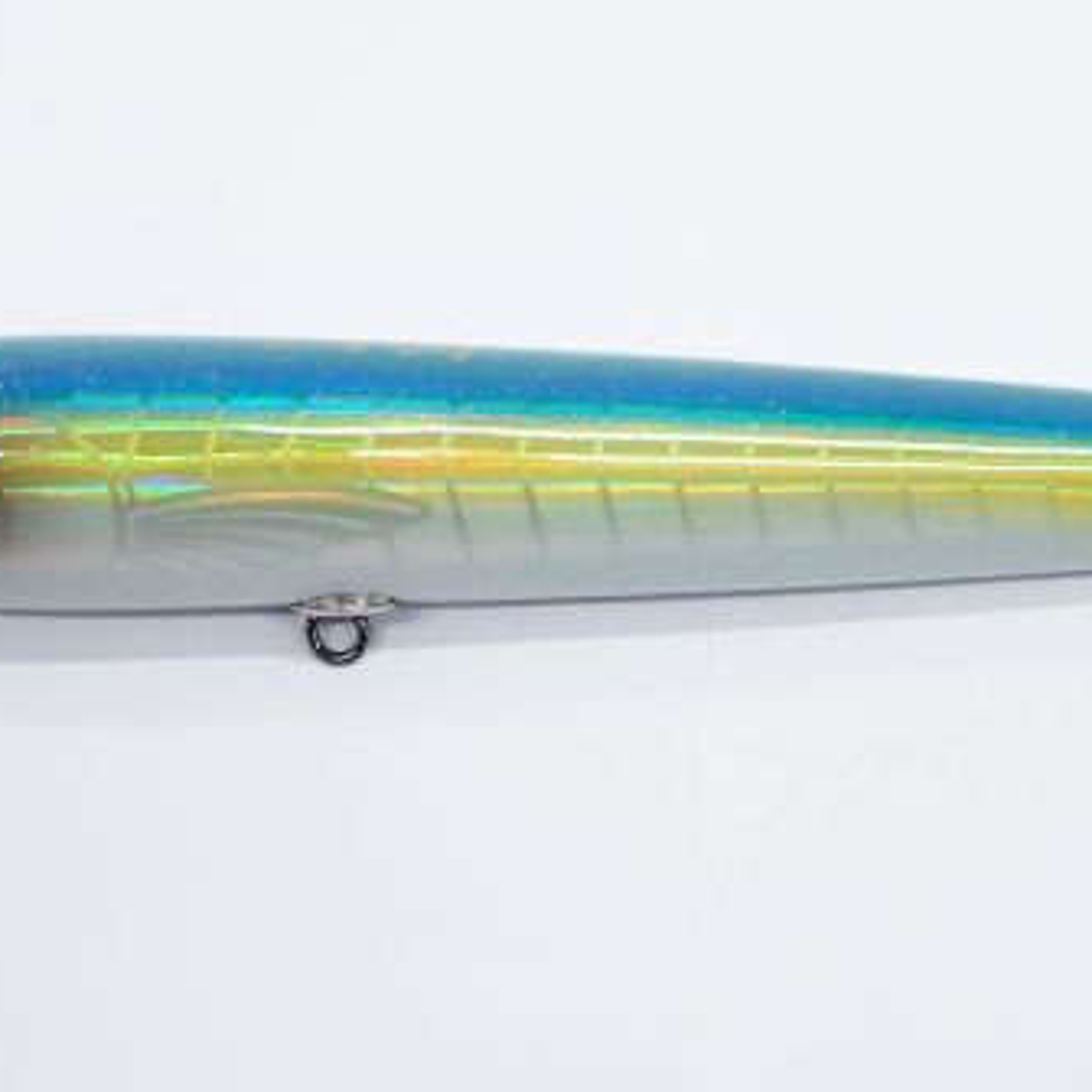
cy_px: 469
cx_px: 616
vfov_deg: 30.0
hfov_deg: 30.0
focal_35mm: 57
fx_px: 2034
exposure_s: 1/80
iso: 160
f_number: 2.5
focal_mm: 6.37
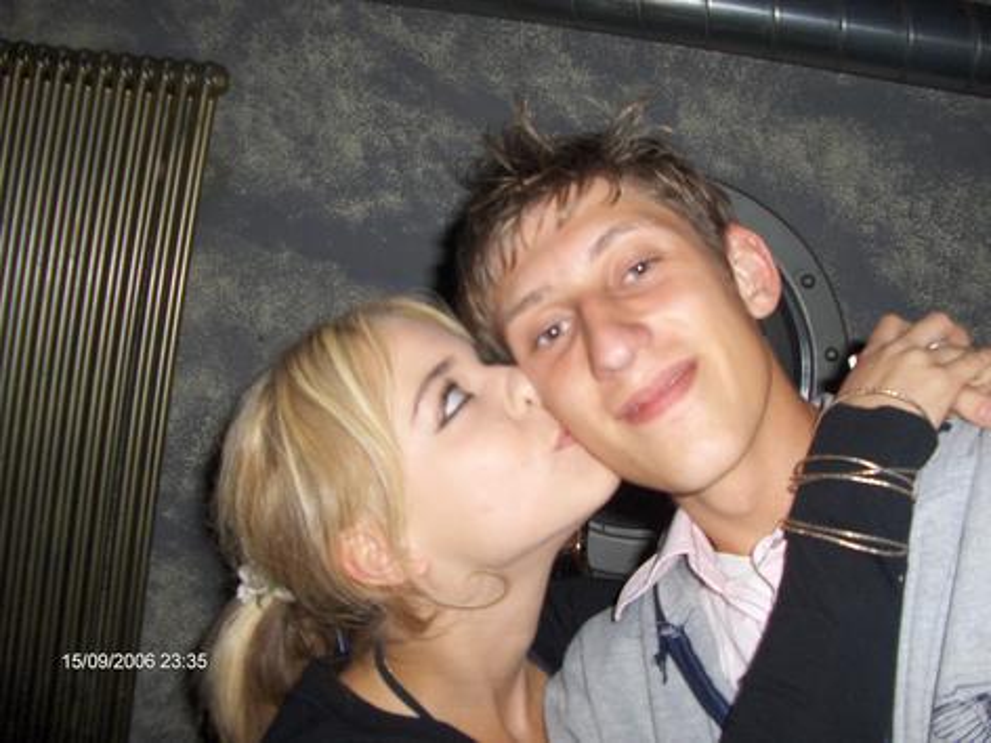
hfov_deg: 52.6
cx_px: 496
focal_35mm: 35
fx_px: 1002
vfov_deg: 40.7
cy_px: 372
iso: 100
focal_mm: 5.8
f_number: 2.6
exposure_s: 1/60
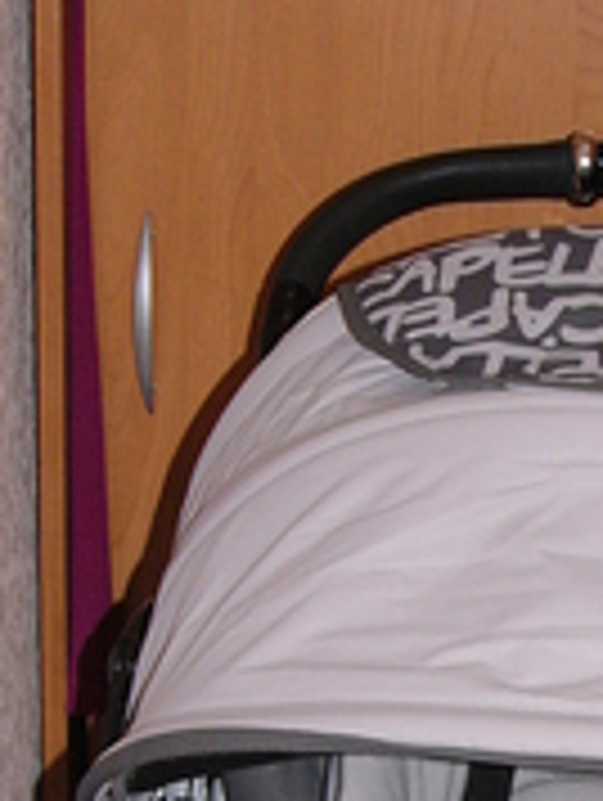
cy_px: 900
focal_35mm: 148
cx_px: 587
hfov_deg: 10.0
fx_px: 3429
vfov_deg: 13.1
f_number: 2.8
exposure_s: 1/60
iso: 100
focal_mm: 8
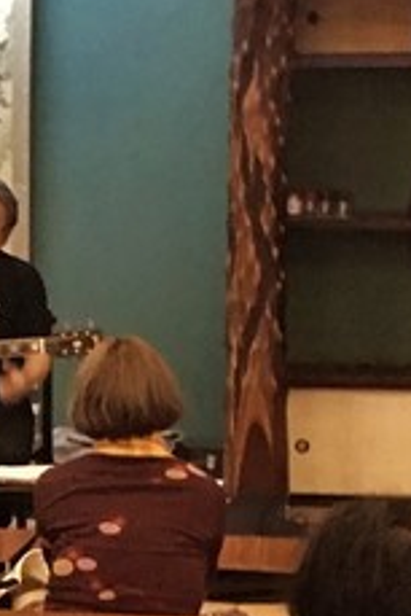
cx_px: -204
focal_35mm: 135
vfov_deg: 15.0
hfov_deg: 9.9
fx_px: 2308
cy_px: 549
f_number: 2.2
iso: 50
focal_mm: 4.15
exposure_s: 1/4
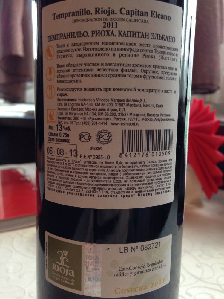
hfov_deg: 42.9
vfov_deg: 55.4
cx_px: 112
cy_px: 150
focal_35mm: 33
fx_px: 285
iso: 125
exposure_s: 1/20
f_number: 2.4
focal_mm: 4.13
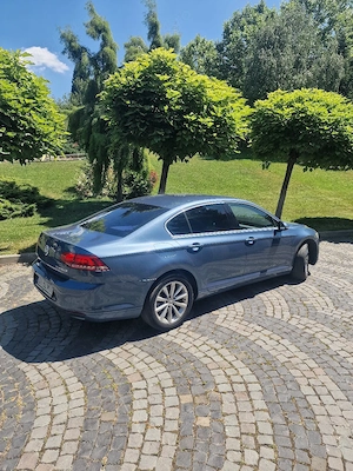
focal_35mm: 23
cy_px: 236
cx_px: 176
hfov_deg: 58.9
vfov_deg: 73.9
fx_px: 313
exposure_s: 1/769
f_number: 1.8
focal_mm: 6.4
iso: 50
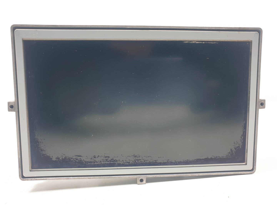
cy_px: 104
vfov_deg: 53.1
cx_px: 138
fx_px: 208
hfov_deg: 67.3
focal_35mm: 26
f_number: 2.4
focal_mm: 4.3
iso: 50
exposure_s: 1/132
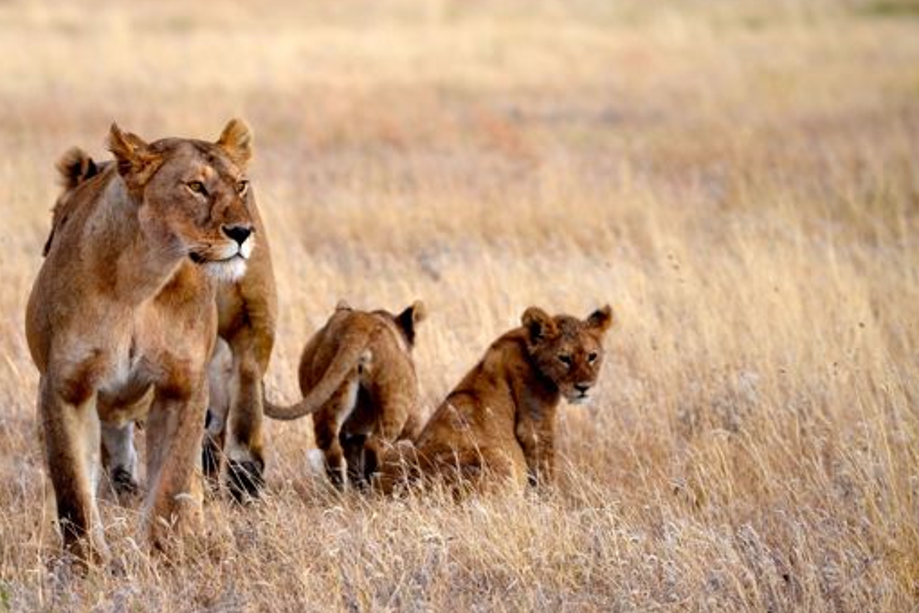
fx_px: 12380
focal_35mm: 485
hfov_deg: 4.3
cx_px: 261
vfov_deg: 2.8
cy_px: 236
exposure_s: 1/200
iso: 100
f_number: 5.3
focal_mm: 220
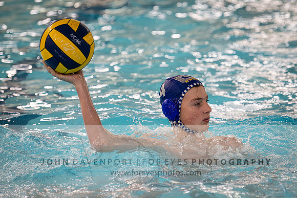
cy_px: 99
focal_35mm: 255
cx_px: 181
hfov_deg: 8.1
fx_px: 2108
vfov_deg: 5.4
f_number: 4
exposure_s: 1/1000
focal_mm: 210
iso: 10000
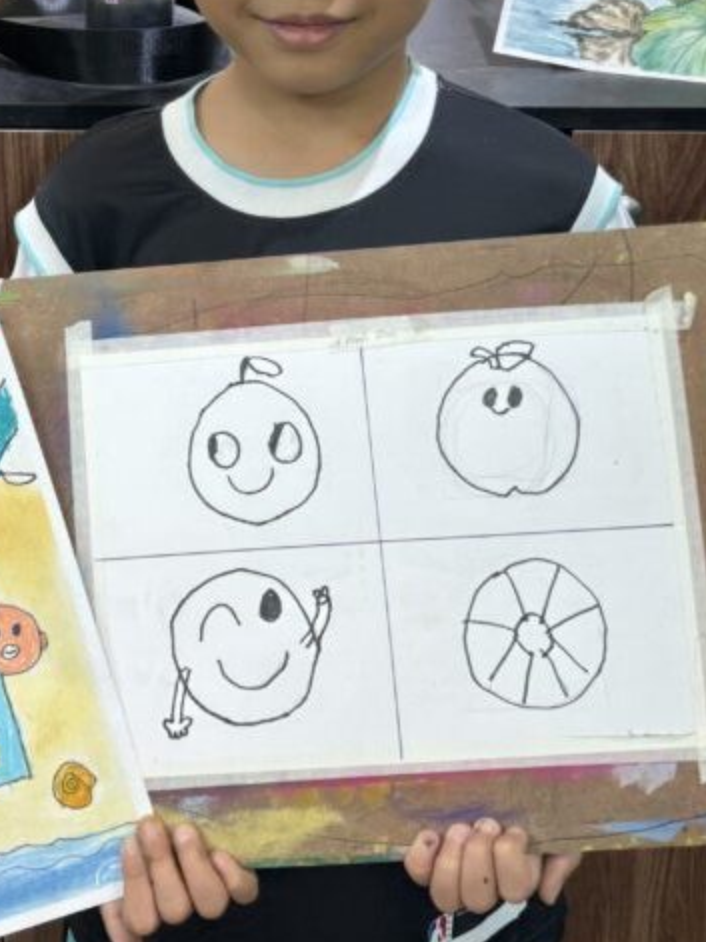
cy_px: 140
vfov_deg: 35.8
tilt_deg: -14.8
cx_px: 210
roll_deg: +0.6
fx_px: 1388
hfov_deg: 28.3
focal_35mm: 51
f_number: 1.78
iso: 64
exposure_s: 1/100
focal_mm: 6.76
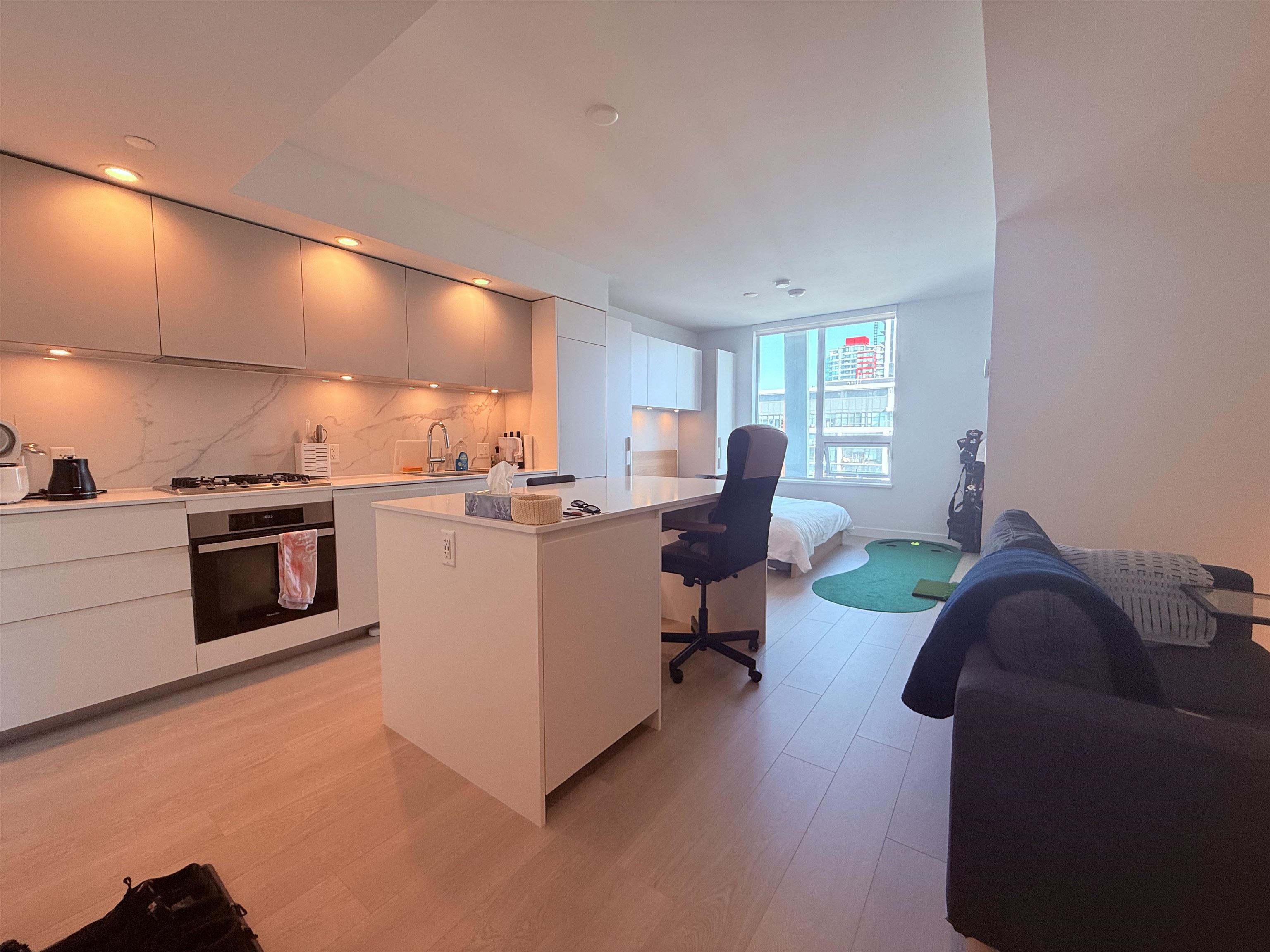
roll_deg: +0.4
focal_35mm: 14
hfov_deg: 102.1
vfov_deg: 85.7
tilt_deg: -4.2
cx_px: 635
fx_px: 514
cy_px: 476
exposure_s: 1/99
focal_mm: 2.22
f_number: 2.2
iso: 64
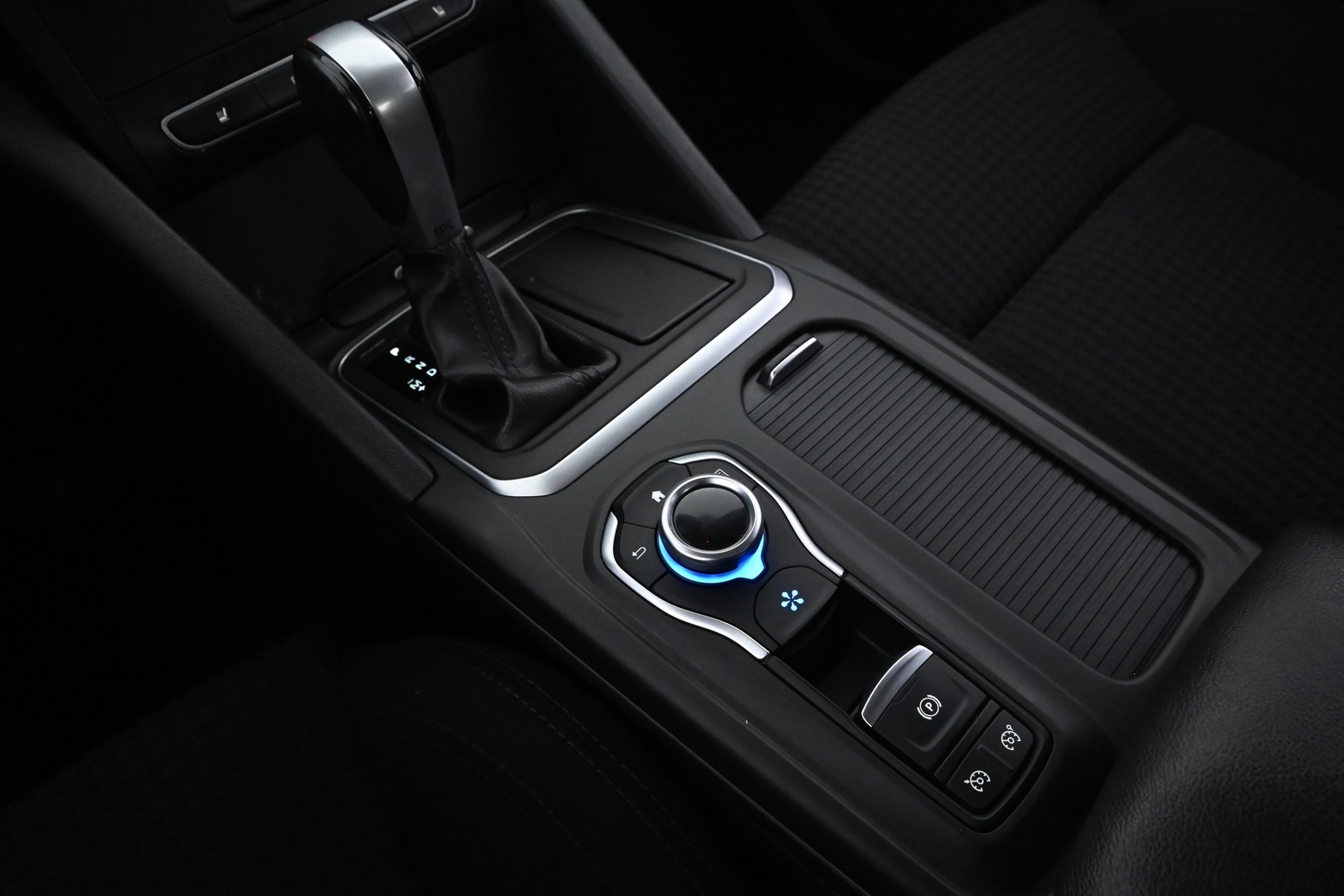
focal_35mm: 24
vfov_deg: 53.1
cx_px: 672
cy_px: 448
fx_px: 896
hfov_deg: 73.7
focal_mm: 16
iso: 6400
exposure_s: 1/50
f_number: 5
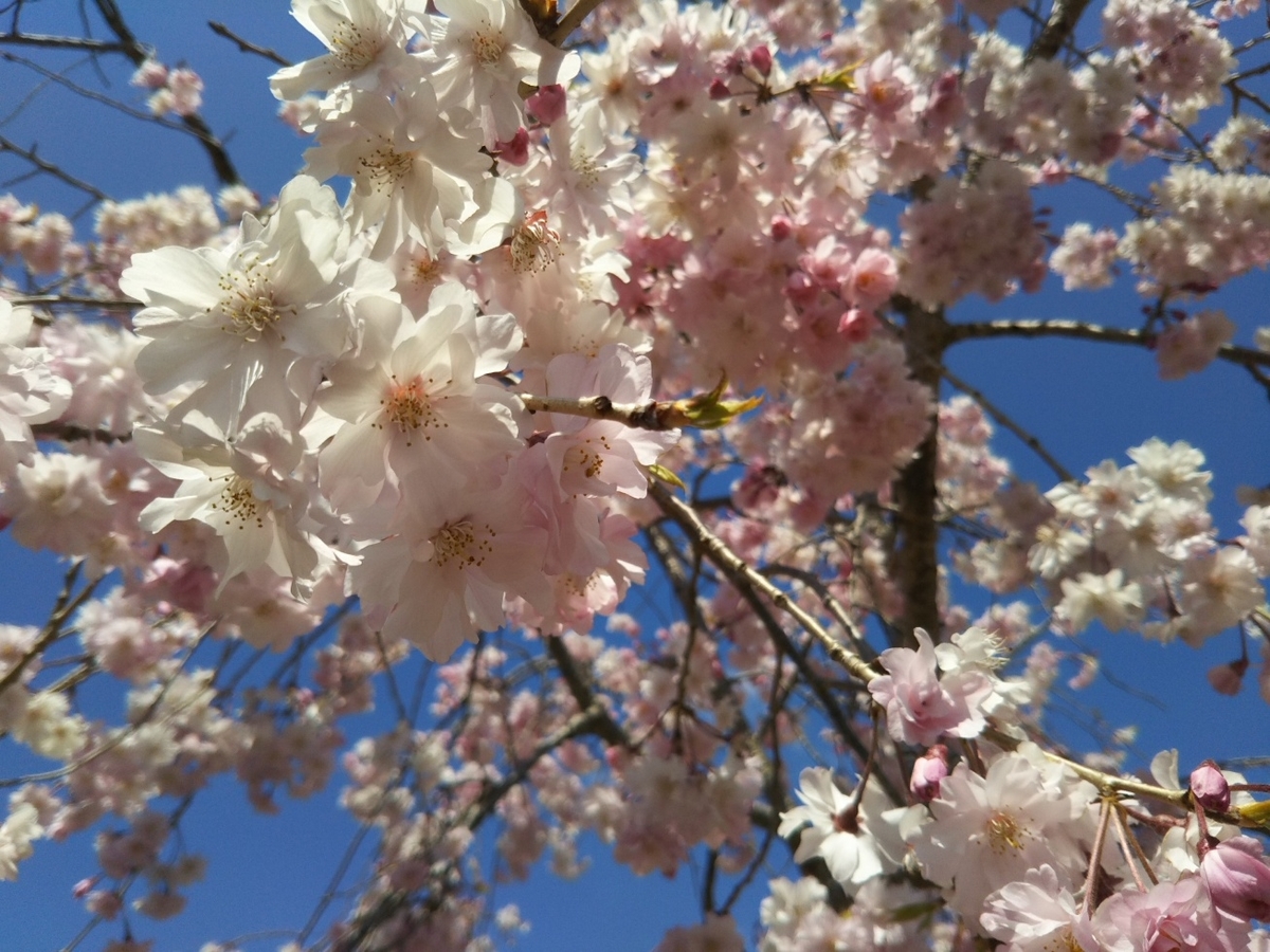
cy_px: 476
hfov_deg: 60.0
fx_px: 1101
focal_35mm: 30
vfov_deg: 46.8
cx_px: 635
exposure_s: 1/1686
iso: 25
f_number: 2.2
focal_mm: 4
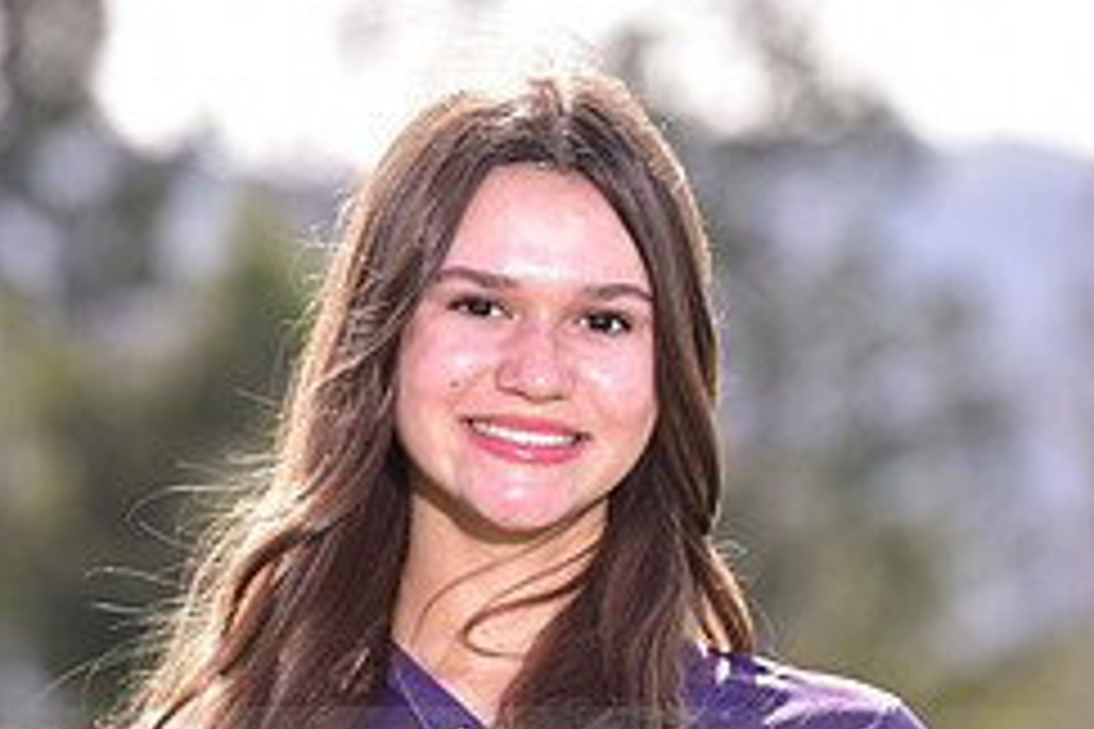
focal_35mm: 441
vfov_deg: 3.1
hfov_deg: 4.7
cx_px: 556
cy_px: 770
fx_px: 13400
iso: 100
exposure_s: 1/250
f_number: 5
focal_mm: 185
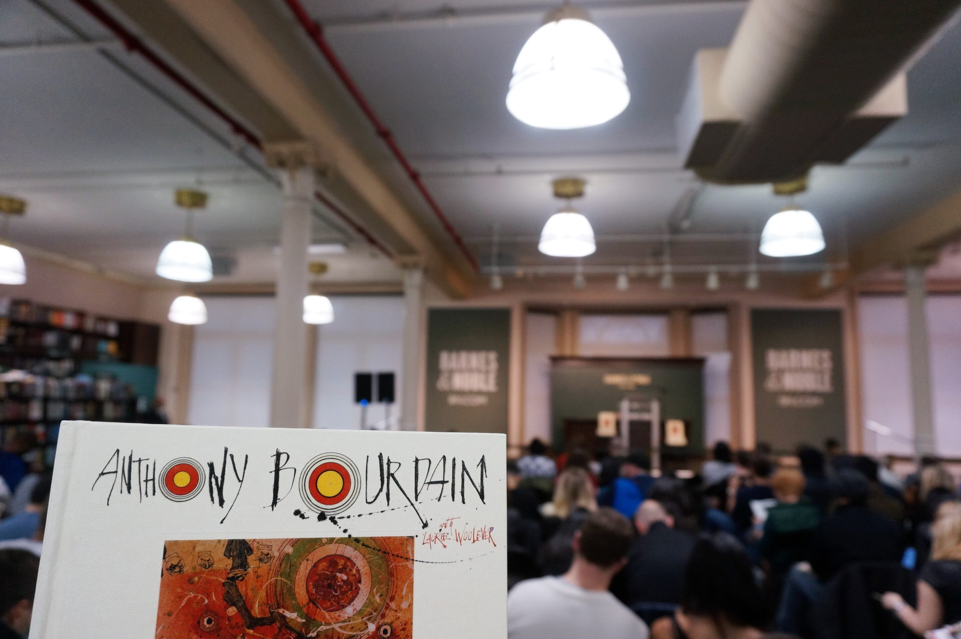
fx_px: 640
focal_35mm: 24
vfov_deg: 53.0
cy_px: 320
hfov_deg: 73.8
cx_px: 480
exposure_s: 1/160
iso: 640
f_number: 4
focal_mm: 16
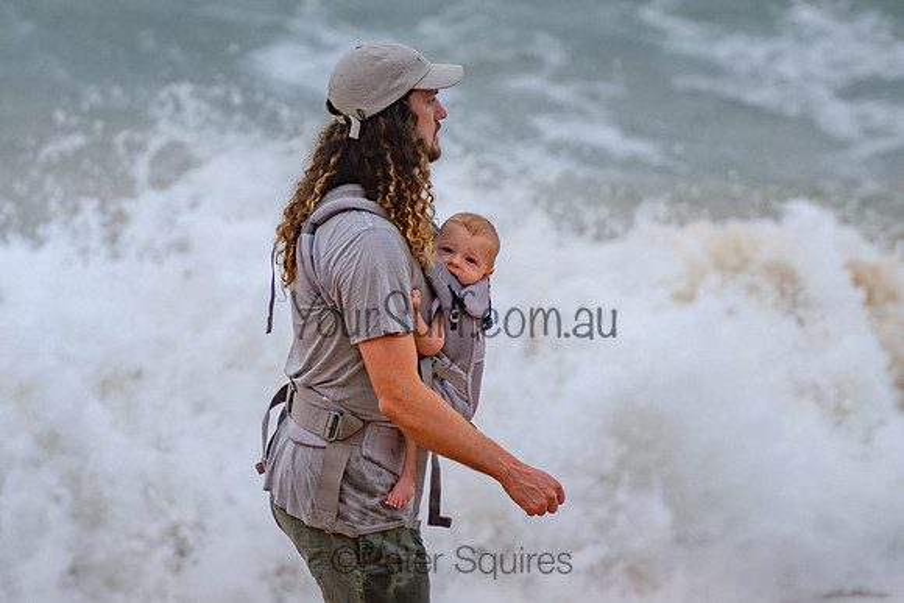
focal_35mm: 549
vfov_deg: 2.5
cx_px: 373
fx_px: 13799
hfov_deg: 3.8
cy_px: 317
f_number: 5.6
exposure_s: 1/1250
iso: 500
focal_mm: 400
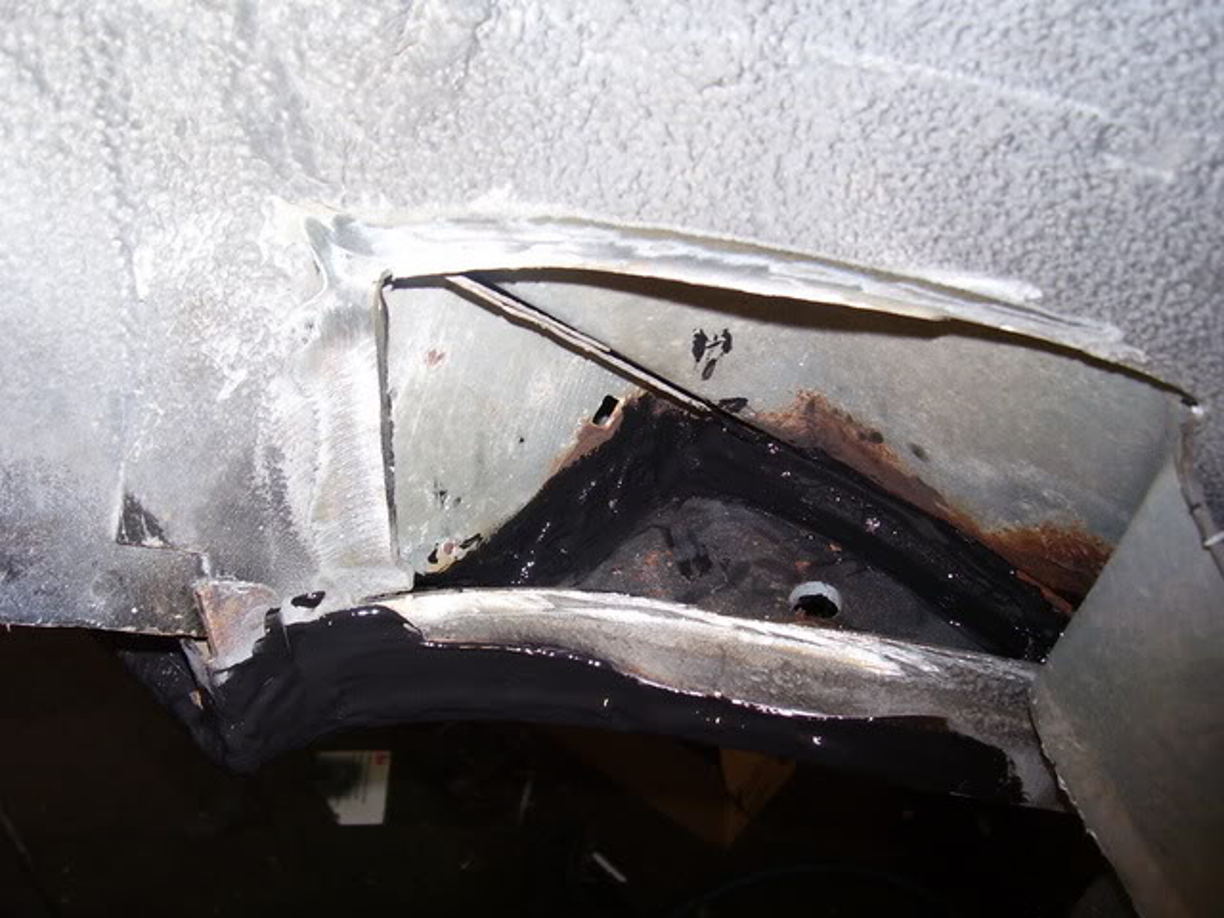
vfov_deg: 41.8
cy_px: 459
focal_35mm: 34
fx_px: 1202
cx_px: 612
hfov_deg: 54.0
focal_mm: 5.6
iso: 80
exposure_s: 1/60
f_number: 2.7
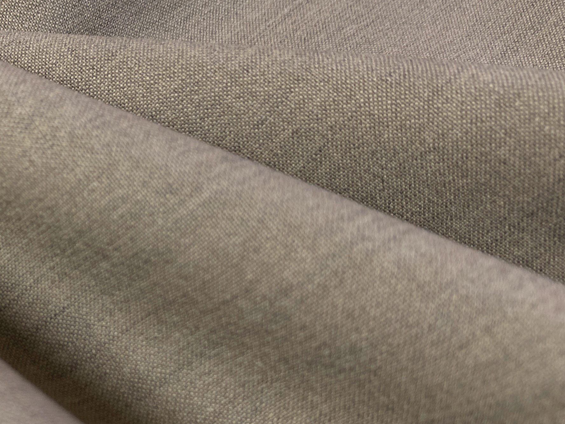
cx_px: 15
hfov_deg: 30.6
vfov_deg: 24.8
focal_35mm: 59
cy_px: 205
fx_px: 963
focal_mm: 4.25
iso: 50
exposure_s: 1/100
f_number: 1.8
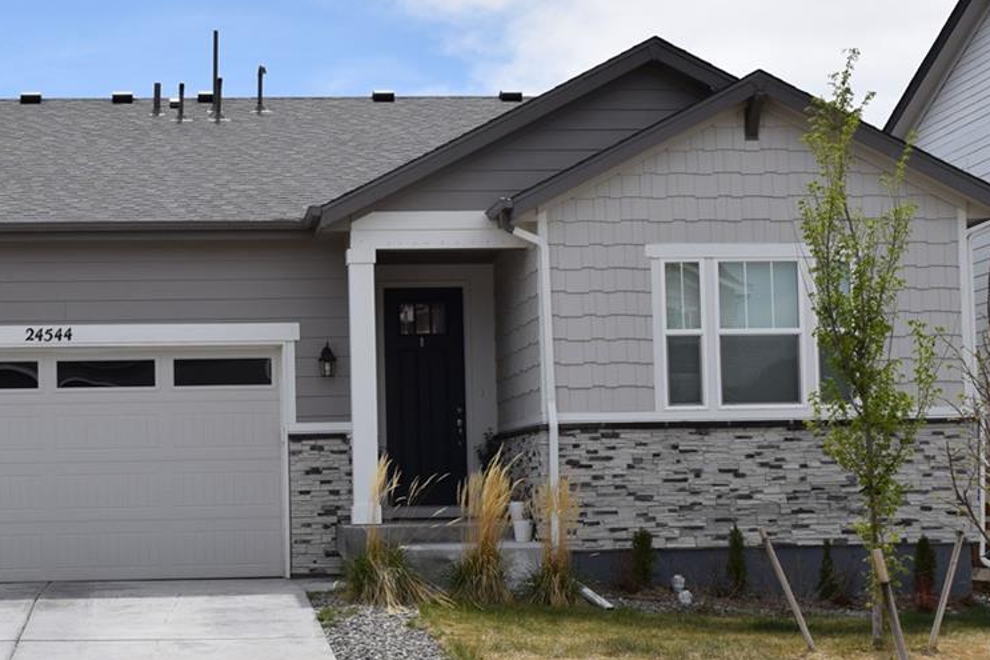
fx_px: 2309
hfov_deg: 24.1
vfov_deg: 16.2
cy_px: 385
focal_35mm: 84
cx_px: 354
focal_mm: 26
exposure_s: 1/500
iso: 200
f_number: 11
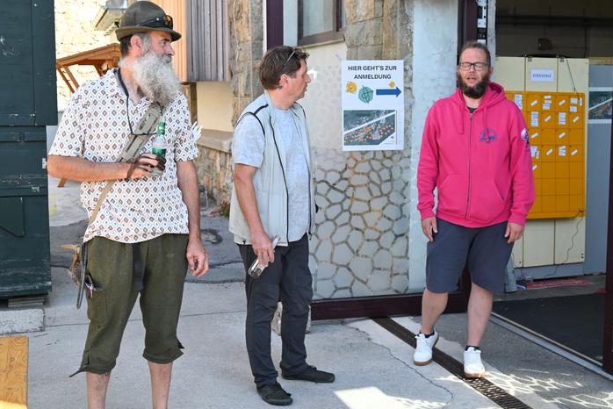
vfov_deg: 28.7
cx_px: 317
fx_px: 801
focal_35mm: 47
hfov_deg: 41.9
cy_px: 194
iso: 360
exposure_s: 1/250
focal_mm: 41
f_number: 5.6
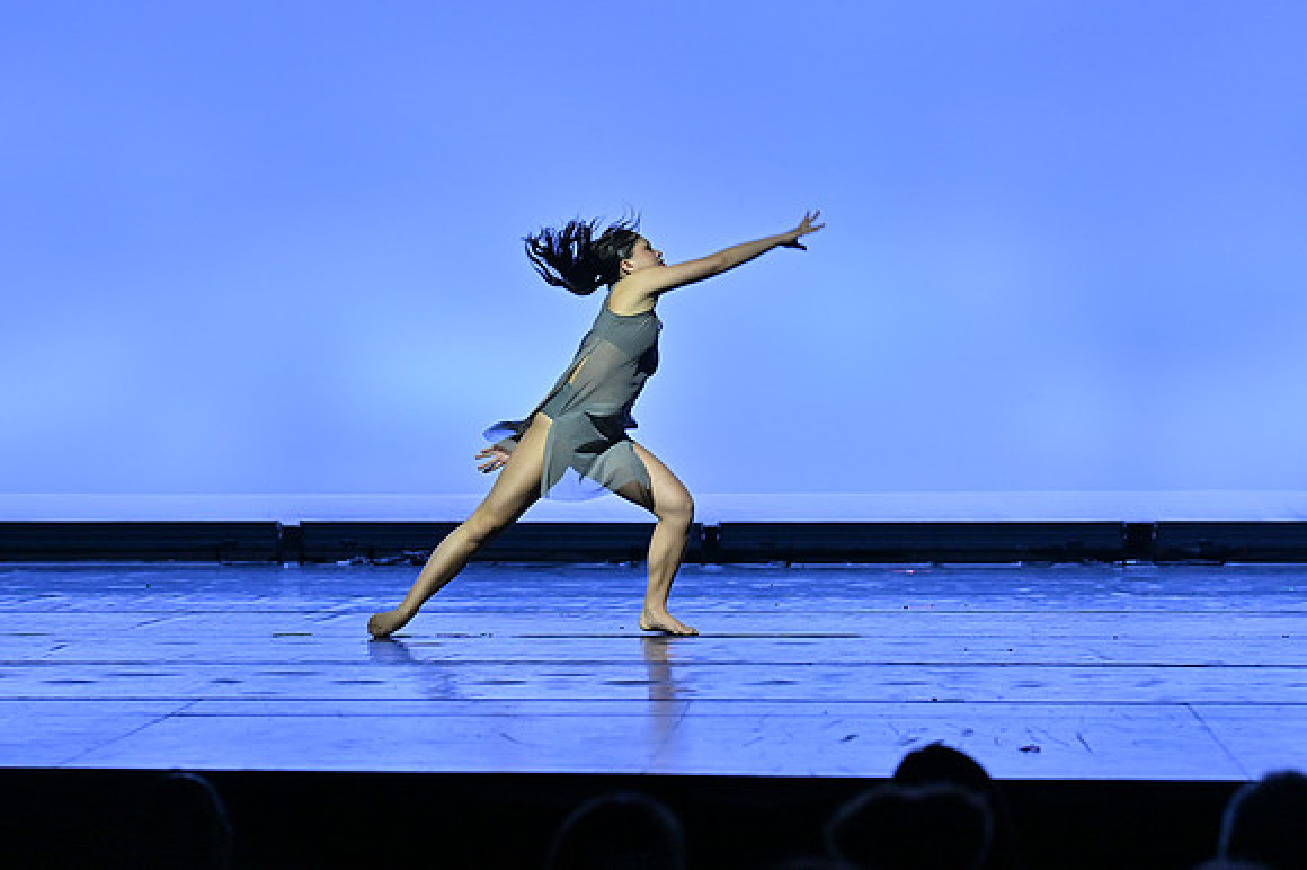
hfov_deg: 16.1
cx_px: 654
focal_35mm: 127
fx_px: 4608
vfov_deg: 10.8
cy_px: 435
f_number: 2.8
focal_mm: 85
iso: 450
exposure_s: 1/500
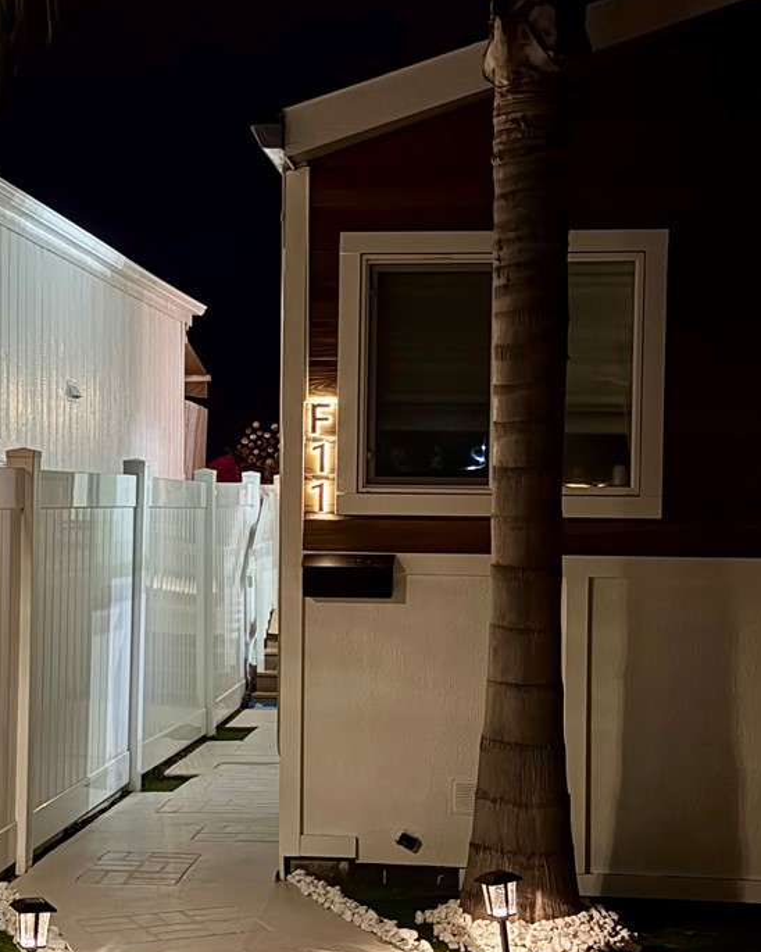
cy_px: 566
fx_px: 1971
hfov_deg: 21.8
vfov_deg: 27.1
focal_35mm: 70
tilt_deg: -2.6
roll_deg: -0.5
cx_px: 279
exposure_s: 1/9
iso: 500
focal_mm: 6.76
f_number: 1.78
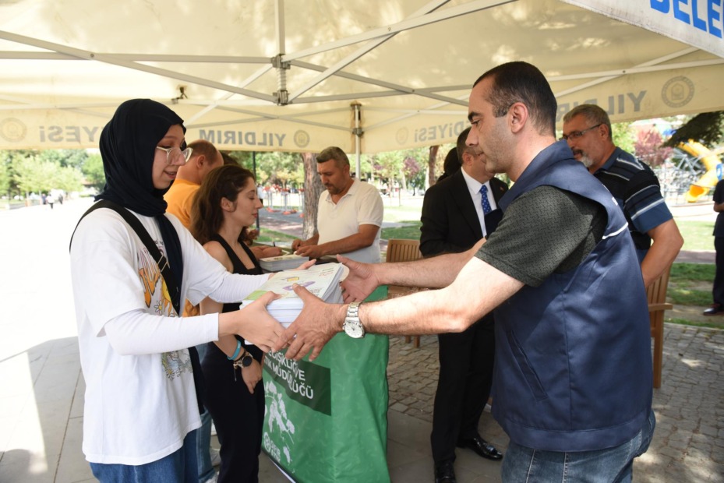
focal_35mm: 24
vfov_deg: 53.2
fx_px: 483
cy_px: 242
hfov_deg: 73.7
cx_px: 362
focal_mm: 24
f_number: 5.6
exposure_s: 1/640
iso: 800
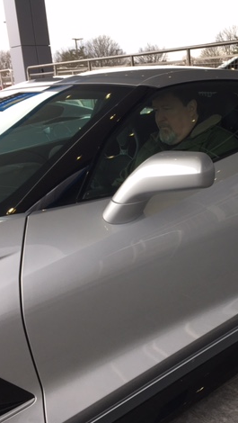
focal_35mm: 43
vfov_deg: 47.3
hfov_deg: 27.3
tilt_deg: -17.3
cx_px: 182
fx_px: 482
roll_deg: +4.1
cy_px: 213
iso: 25
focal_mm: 4.15
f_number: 2.2
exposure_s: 1/233
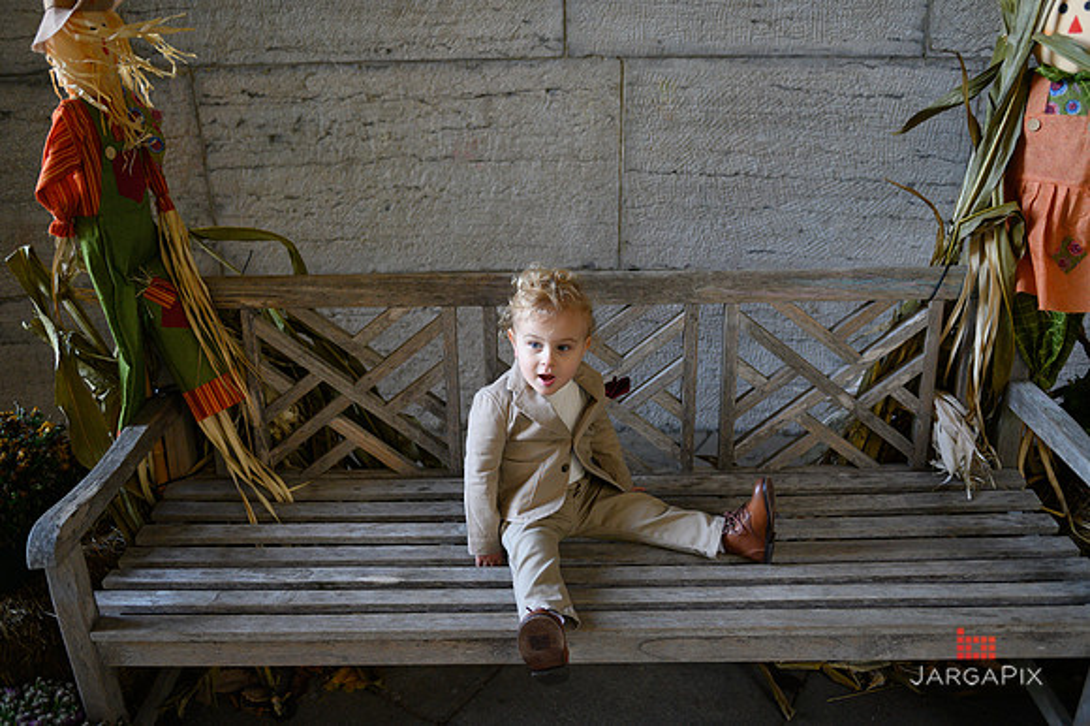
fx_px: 968
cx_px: 545
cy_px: 363
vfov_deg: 41.1
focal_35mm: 32
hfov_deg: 58.7
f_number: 3.2
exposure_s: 1/500
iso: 2000
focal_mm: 32
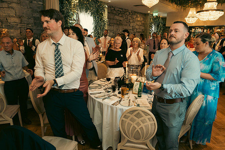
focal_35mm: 24
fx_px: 150
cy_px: 75
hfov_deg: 73.7
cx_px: 112
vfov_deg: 53.2
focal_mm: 24
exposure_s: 1/160
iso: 2500
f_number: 3.5
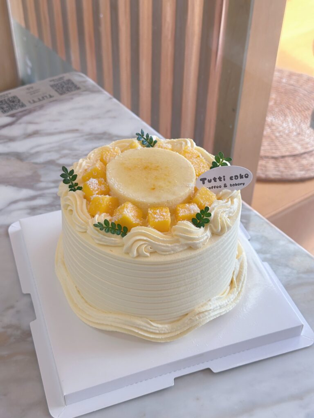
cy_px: 209
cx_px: 157
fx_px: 581
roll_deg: -2.9
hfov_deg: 30.3
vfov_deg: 39.7
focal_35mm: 48
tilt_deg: -41.5
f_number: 1.78
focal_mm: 6.86
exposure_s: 1/100
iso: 80
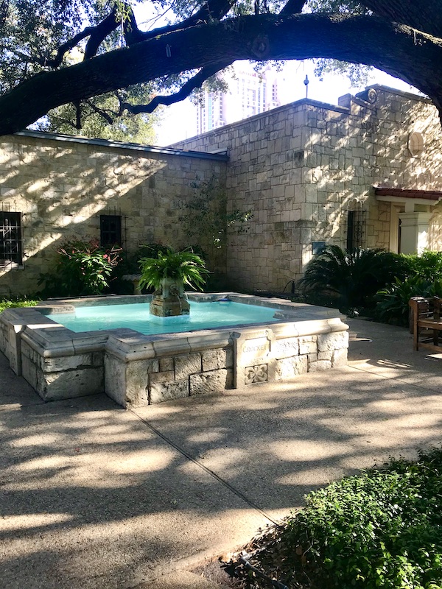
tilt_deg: -4.7
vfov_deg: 63.4
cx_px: 221
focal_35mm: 28
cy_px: 294
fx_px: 477
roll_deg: -0.3
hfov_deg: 49.7
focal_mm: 3.99
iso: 20
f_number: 1.8
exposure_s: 1/197
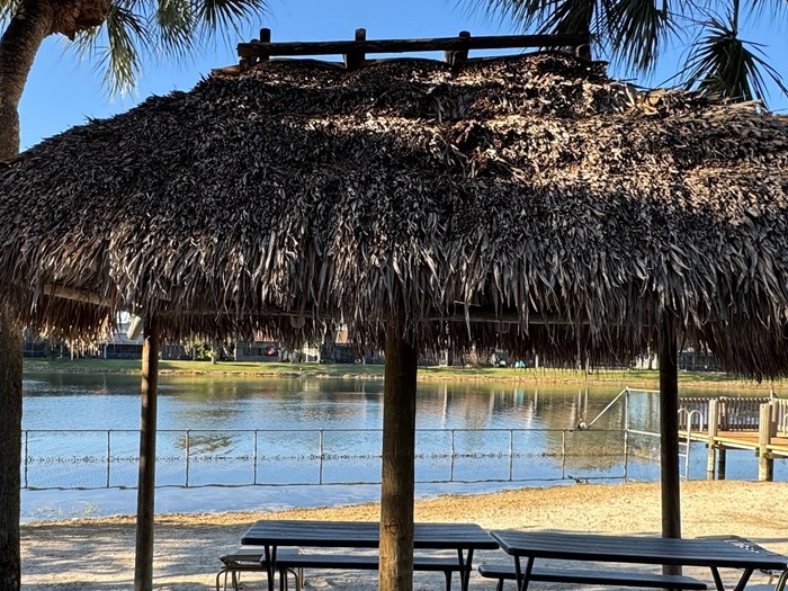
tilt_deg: -1.0
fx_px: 728
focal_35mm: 32
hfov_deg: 56.4
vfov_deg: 43.8
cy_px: 374
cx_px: 320
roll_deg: -1.0
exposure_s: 1/351
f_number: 2.2
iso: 40
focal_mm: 2.22
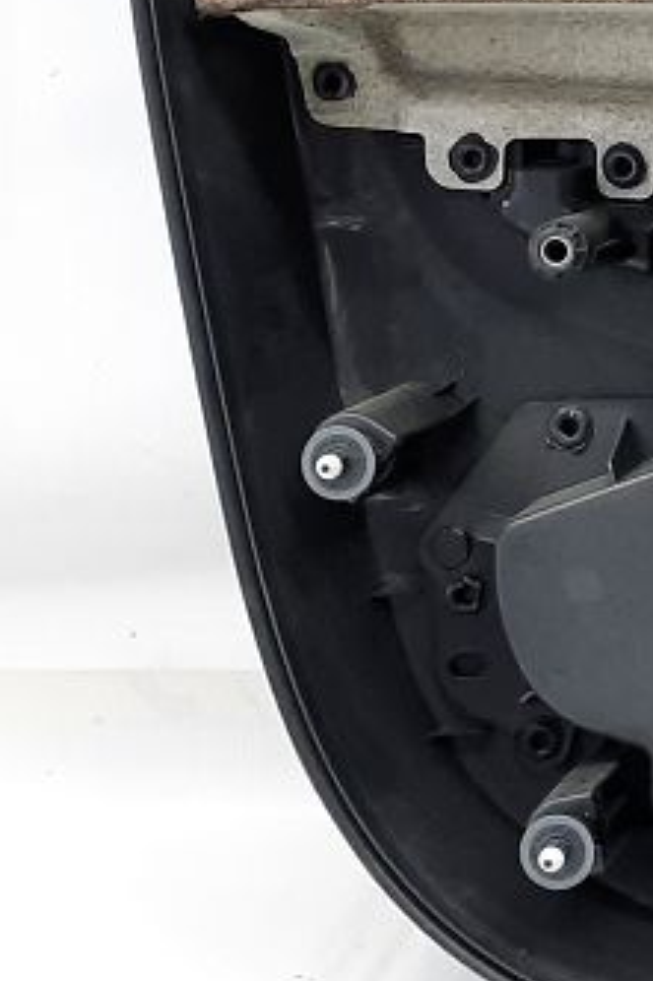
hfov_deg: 12.6
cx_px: 1341
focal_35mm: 94
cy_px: 9
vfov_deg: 21.0
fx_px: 2560
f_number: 2
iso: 125
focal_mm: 4.6
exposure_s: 1/50
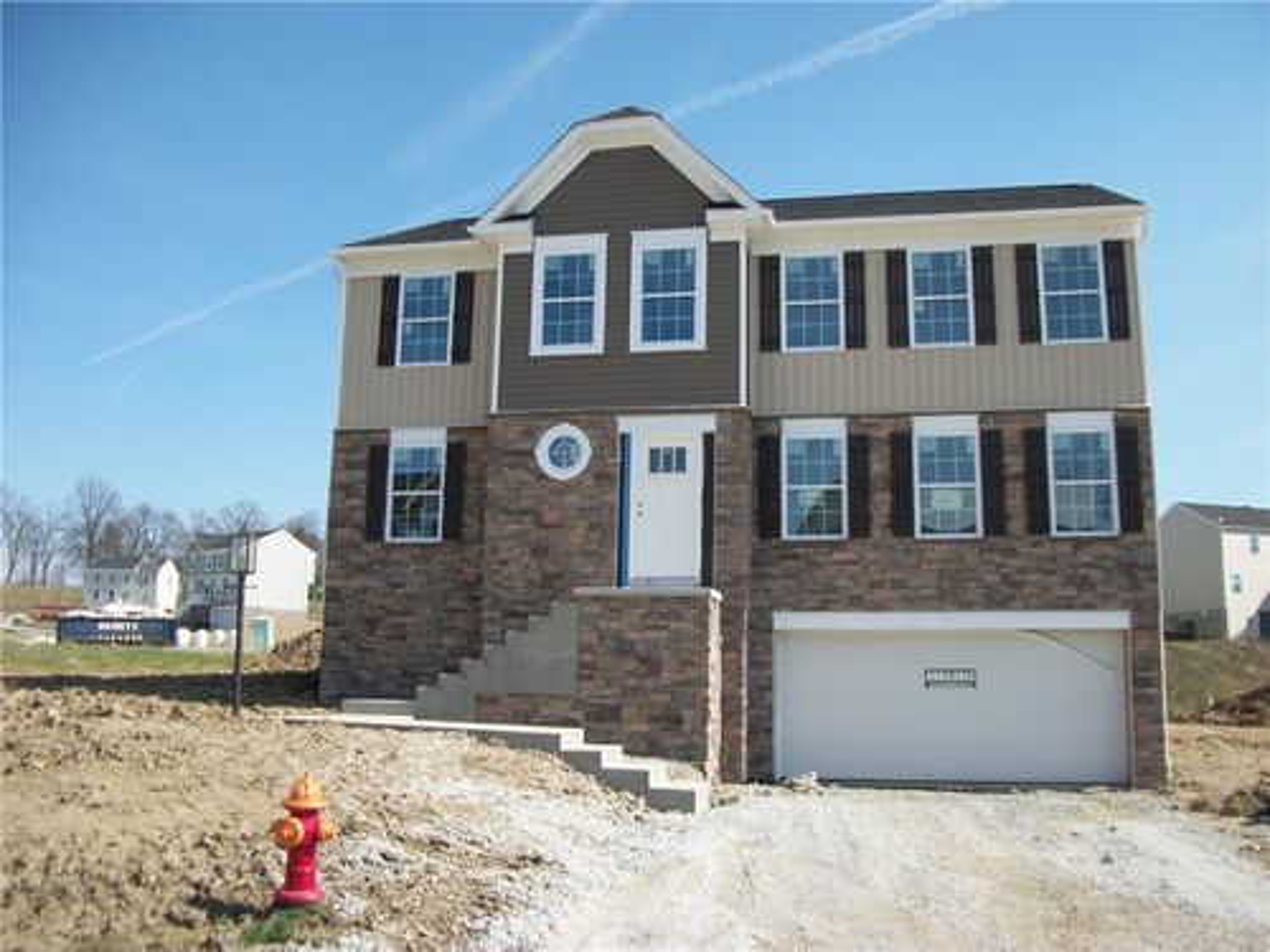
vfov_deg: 44.2
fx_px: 1174
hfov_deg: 56.8
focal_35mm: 32
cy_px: 476
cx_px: 635
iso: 80
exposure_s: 1/160
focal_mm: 5.7
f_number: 8.8
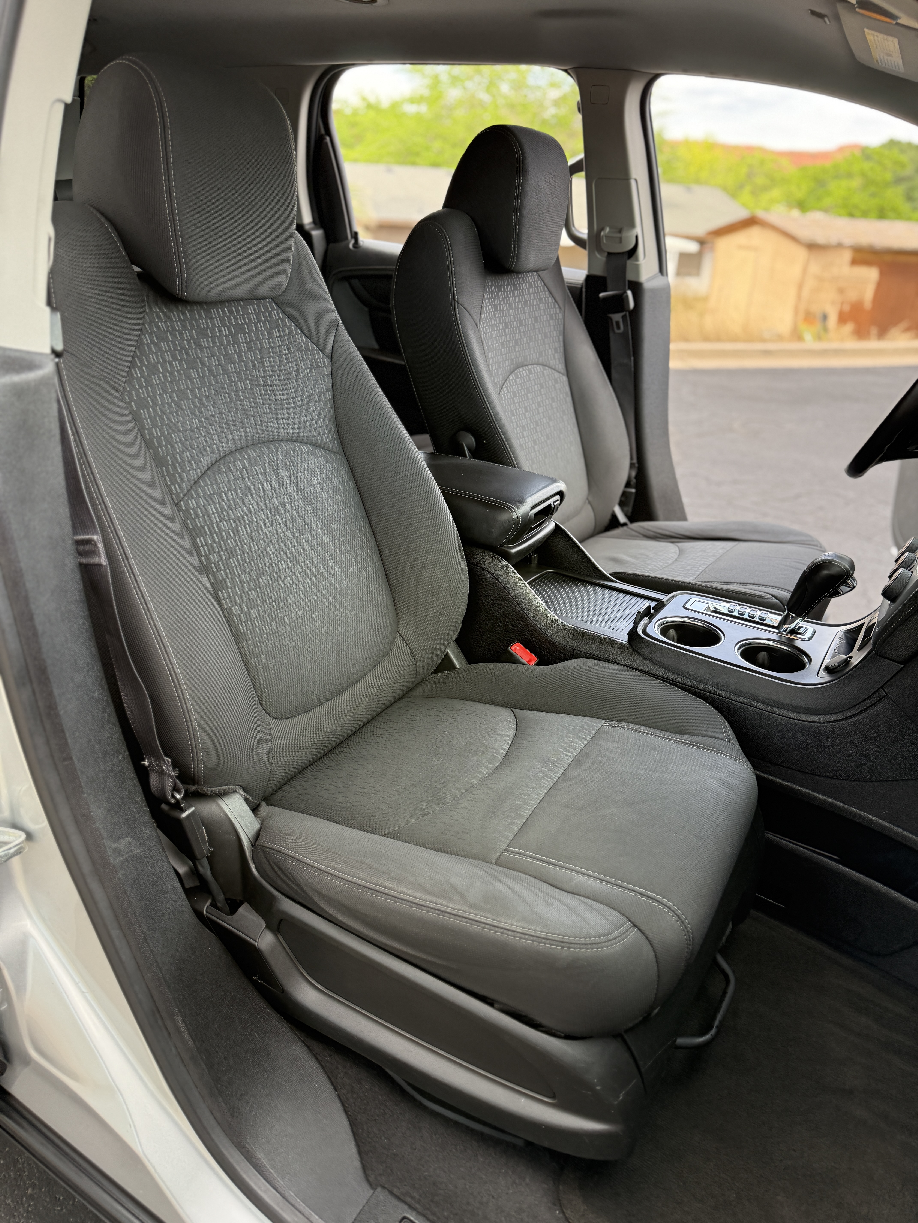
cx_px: 459
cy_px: 612
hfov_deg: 56.8
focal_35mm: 24
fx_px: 849
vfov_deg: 71.6
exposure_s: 1/233
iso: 200
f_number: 1.78
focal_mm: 6.76
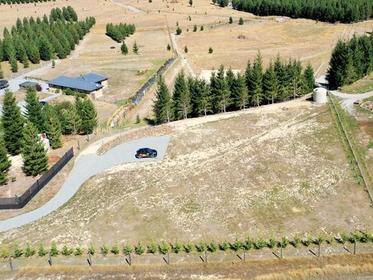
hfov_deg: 46.9
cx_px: 255
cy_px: 131
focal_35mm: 39
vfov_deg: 36.8
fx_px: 420
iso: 100
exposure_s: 1/500
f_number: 5.6
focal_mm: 10.26
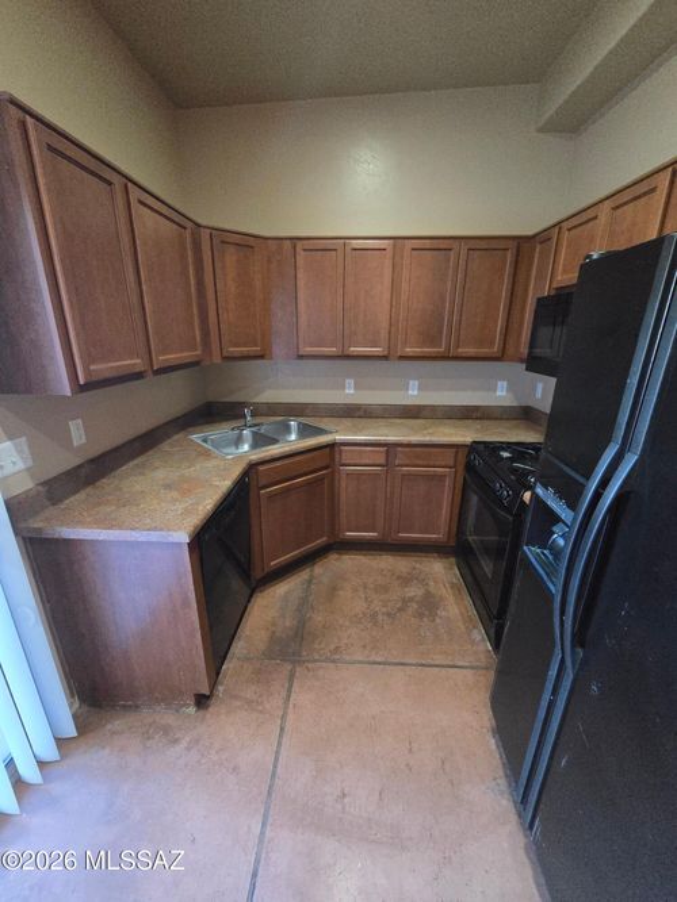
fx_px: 339
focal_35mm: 13
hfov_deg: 89.9
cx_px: 338
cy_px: 451
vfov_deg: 106.2
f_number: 2.2
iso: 1600
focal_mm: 2.2
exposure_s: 1/60
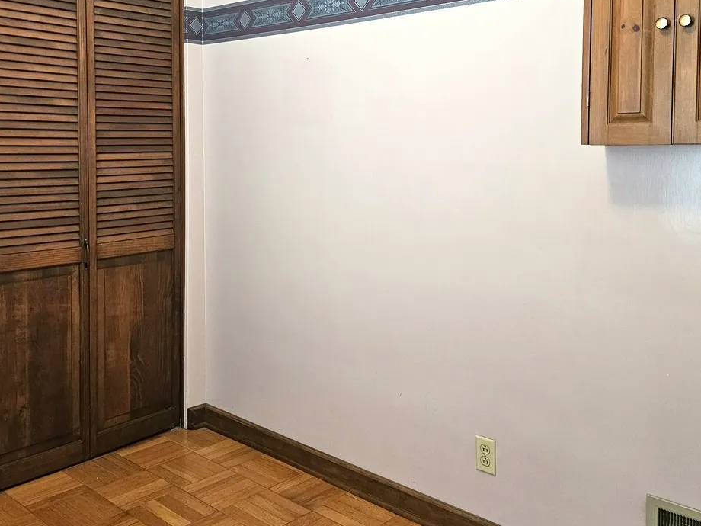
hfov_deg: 51.3
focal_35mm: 36
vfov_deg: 39.3
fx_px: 729
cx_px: 316
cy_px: 181
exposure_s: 1/60
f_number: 1.7
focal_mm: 6.3
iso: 640
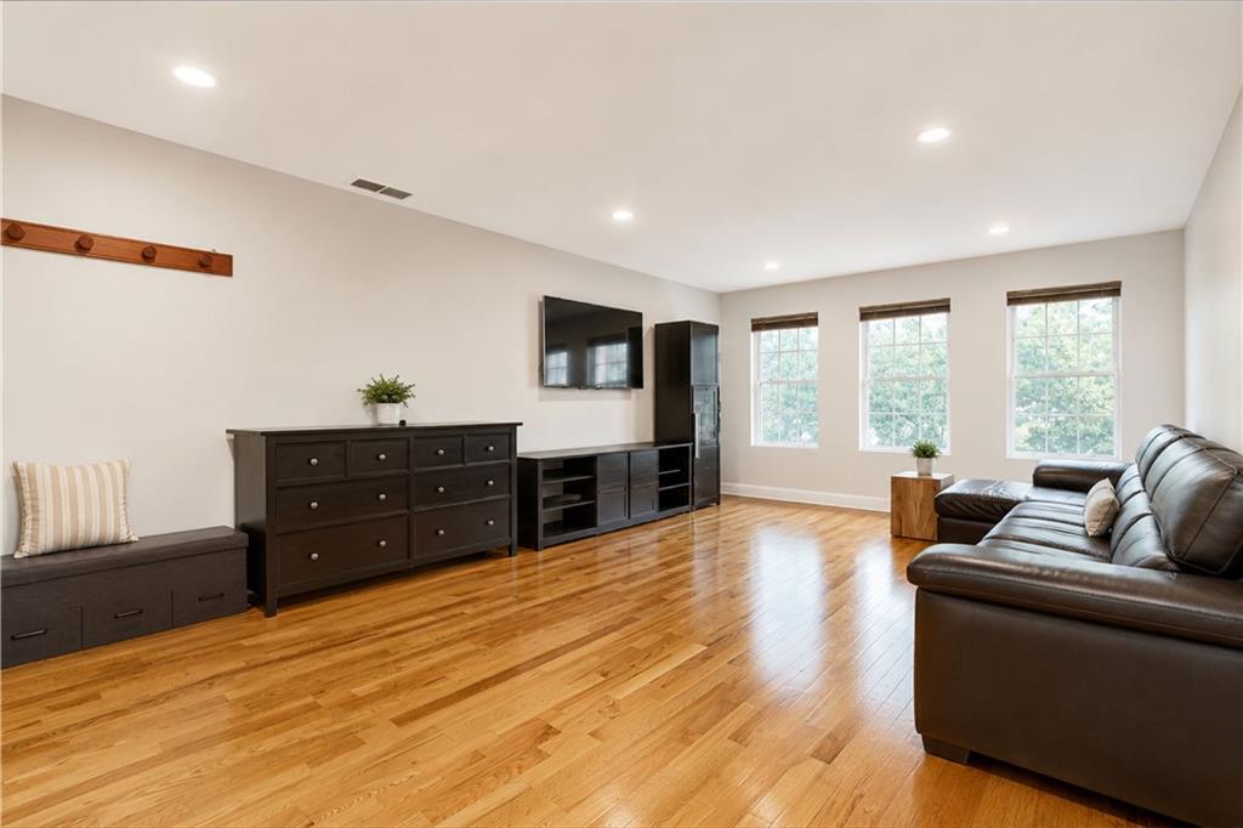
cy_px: 414
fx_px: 552
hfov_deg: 96.8
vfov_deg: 73.7
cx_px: 622
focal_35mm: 16
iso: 64
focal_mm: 16
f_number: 5
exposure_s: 1/50
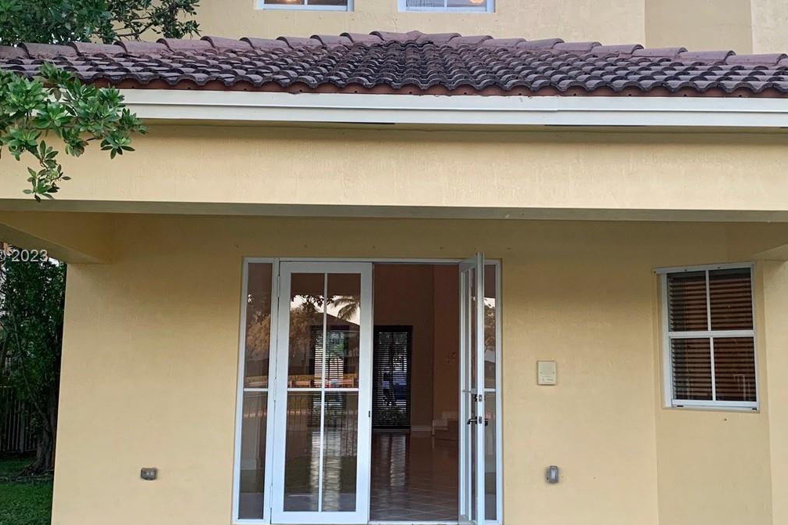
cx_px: 425
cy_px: 257
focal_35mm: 43
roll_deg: -0.3
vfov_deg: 31.2
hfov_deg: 45.4
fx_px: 941
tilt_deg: +8.1
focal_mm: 4.25
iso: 100
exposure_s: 1/112
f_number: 1.8
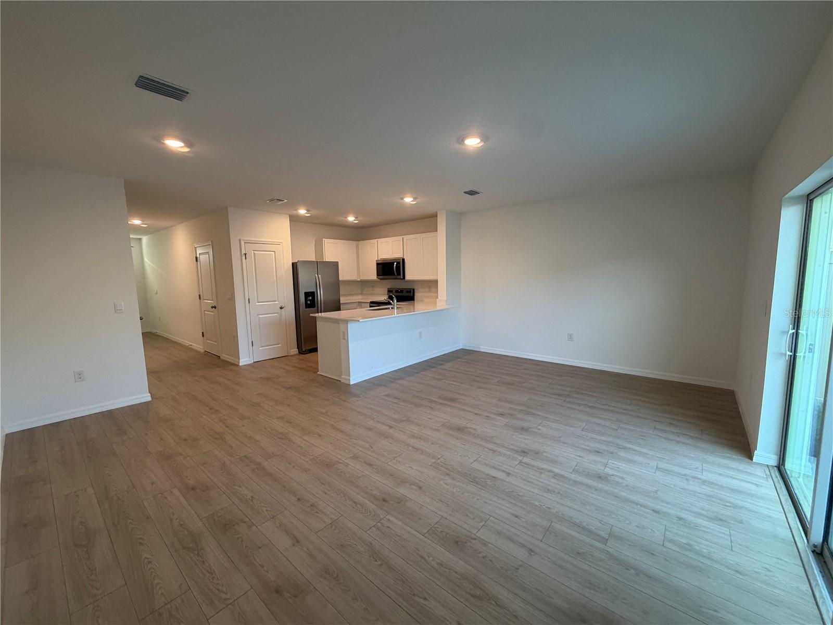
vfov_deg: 85.7
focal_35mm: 14
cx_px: 416
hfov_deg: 102.1
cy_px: 312
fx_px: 337
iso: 320
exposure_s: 1/120
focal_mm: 2.22
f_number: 2.2
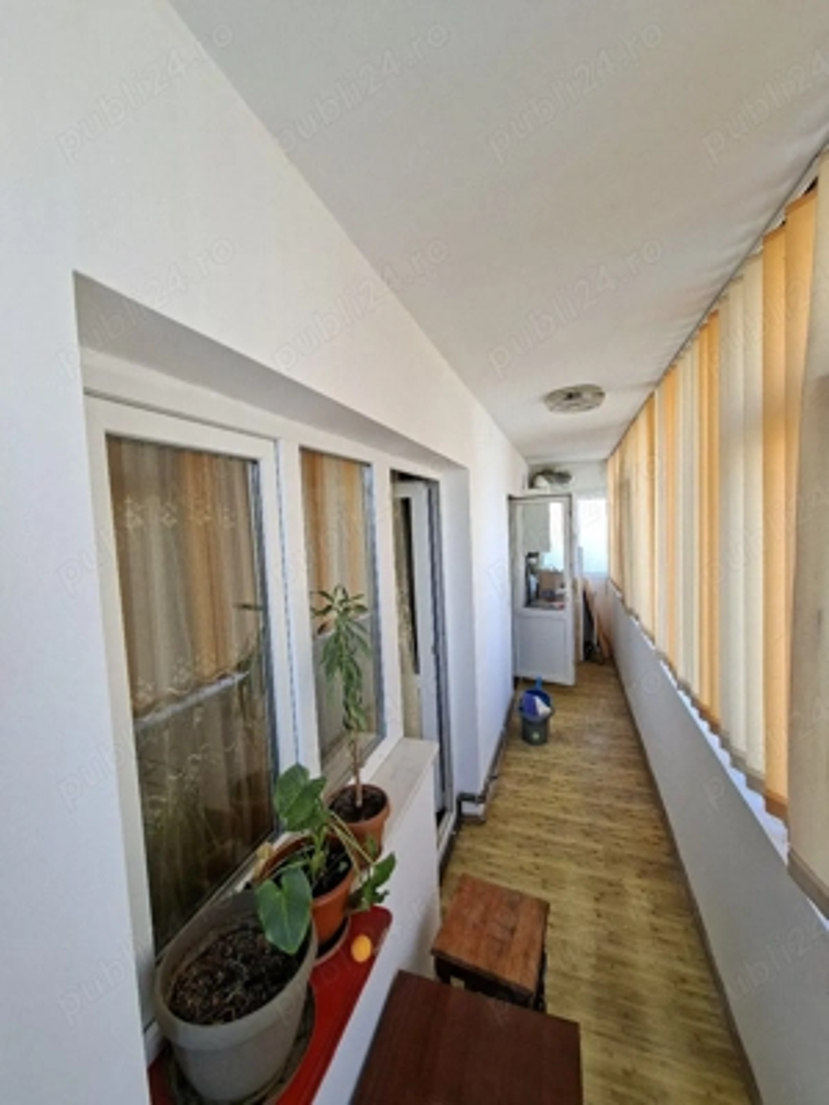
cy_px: 552
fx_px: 415
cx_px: 414
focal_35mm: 13
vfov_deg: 106.2
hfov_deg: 89.9
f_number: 2.2
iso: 40
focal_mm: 1.74
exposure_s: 1/120
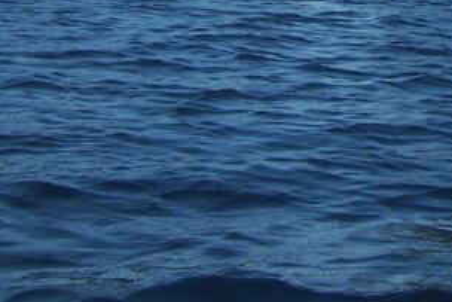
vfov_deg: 10.0
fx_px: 1671
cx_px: 593
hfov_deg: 14.7
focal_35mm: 133
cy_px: -138
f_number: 4
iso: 80
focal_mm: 6.3
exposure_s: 1/800
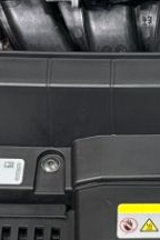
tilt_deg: -43.2
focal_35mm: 222
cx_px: 216
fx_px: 1480
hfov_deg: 6.1
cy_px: -46
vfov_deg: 9.2
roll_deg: -0.8
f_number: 1.78
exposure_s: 1/60
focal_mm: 6.86
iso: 125
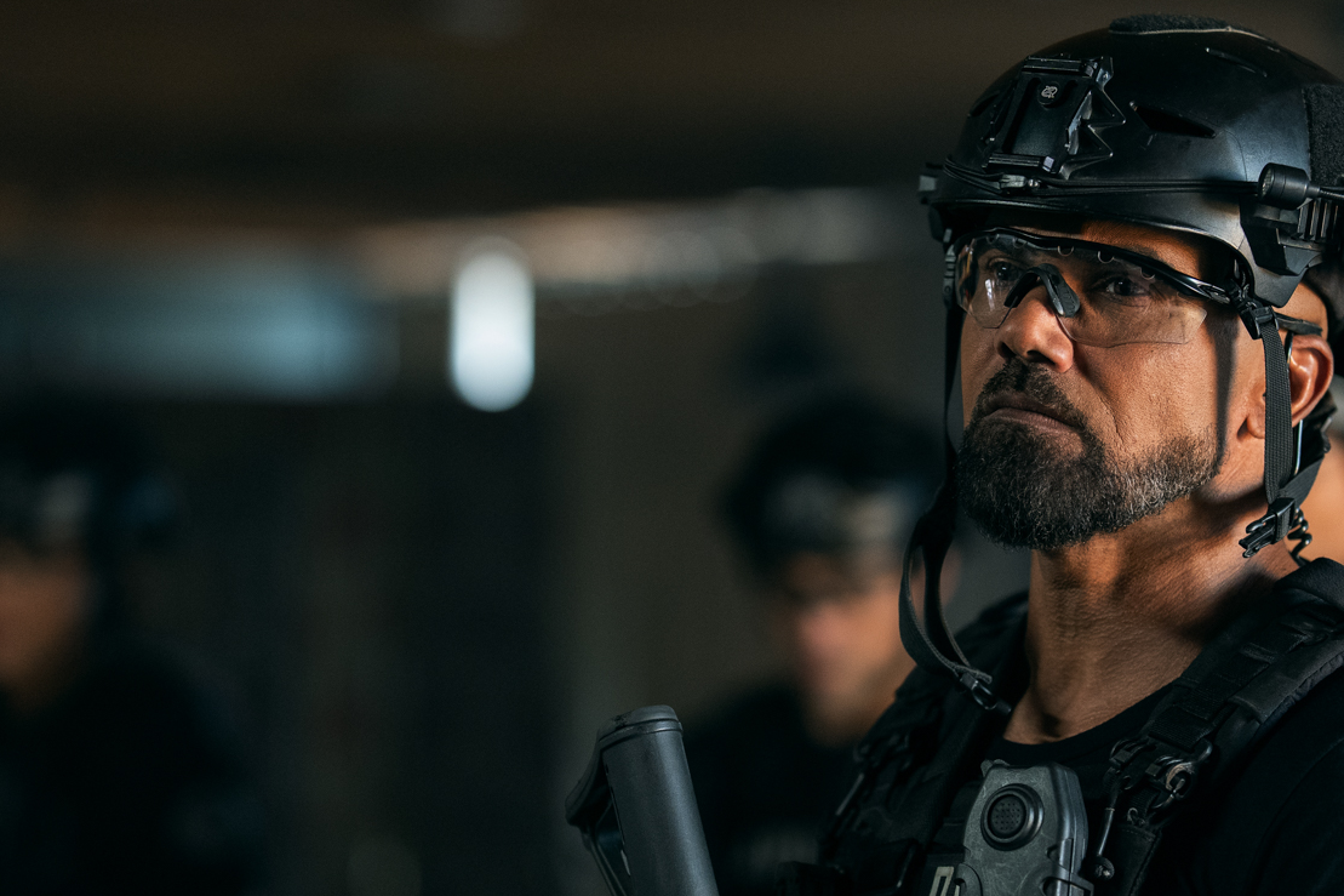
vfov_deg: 9.9
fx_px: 5151
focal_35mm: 138
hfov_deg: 14.9
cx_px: 740
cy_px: 632
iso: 2500
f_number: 1.8
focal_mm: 85
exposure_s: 1/200
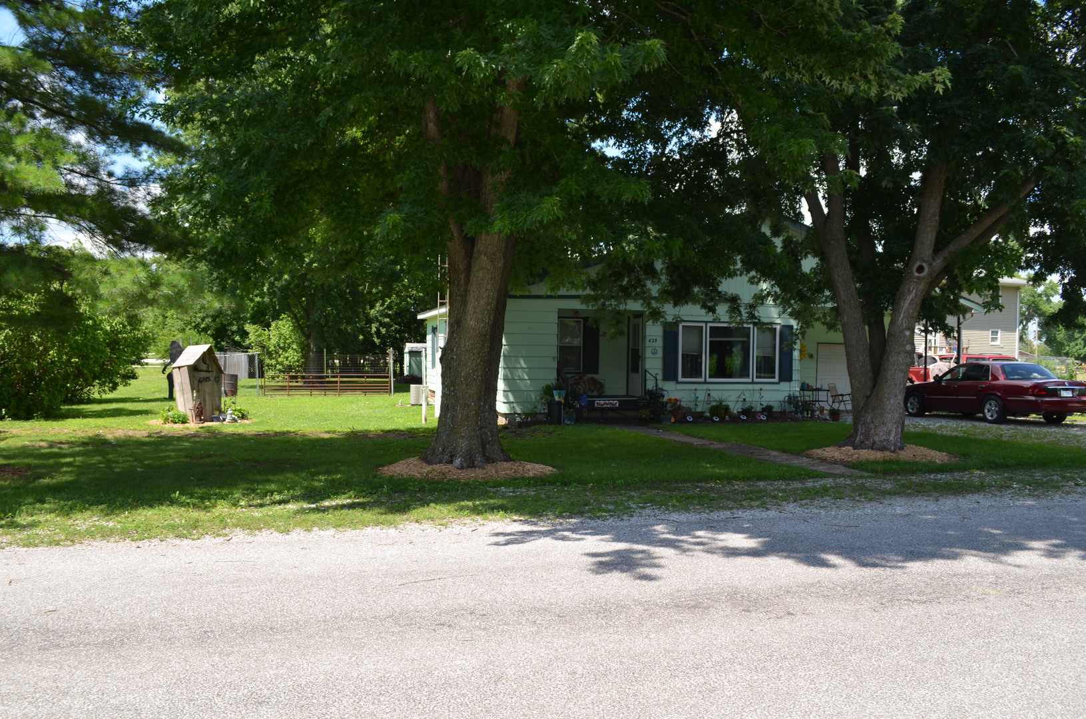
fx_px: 813
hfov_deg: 67.5
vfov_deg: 47.7
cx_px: 543
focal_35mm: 27
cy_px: 360
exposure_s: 1/200
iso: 100
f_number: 7.1
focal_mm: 18
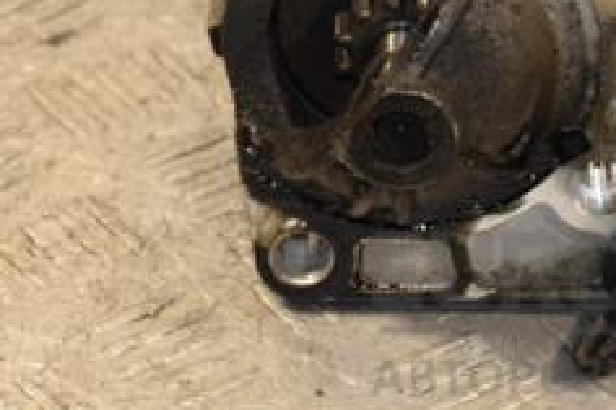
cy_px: -75
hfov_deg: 7.2
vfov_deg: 4.8
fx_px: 4881
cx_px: 322
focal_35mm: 285
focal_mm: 75
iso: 800
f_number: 5.3
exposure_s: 1/125
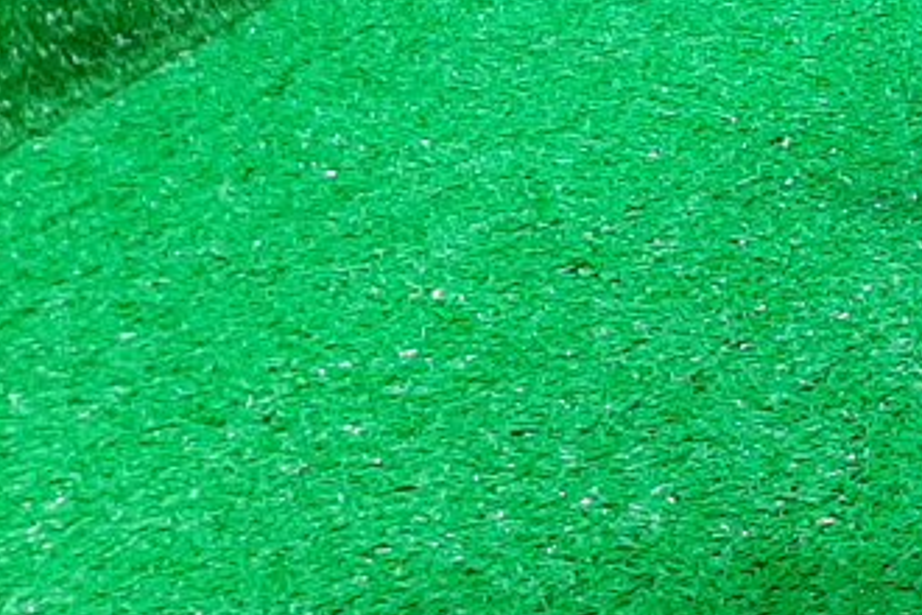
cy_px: -358
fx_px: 3022
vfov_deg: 11.1
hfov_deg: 14.2
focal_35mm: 118
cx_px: 1903
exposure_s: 1/40
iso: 168
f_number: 1.7
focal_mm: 3.93
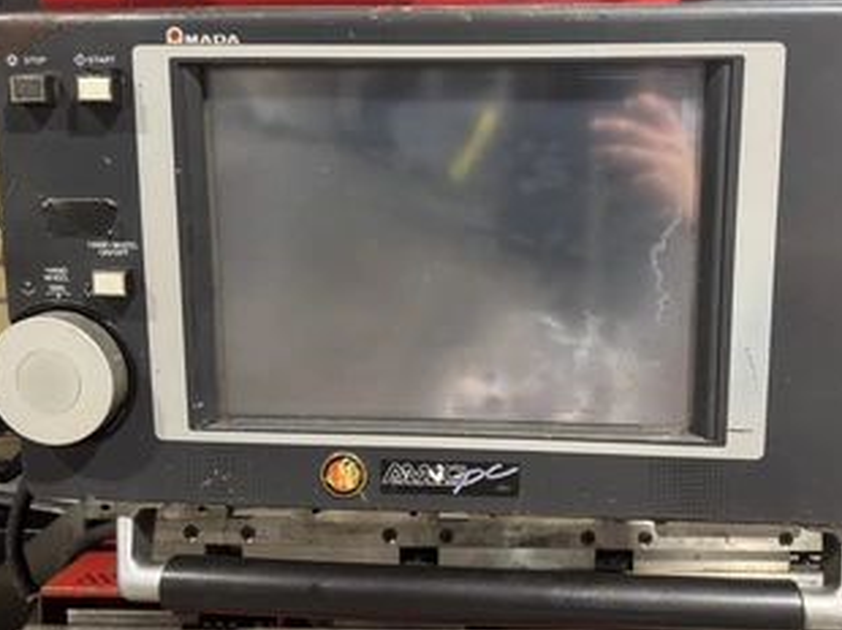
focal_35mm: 31
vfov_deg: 45.0
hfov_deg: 58.1
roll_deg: -1.1
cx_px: 486
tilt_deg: -3.4
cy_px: 234
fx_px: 753
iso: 640
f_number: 1.78
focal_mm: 6.76
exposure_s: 1/60
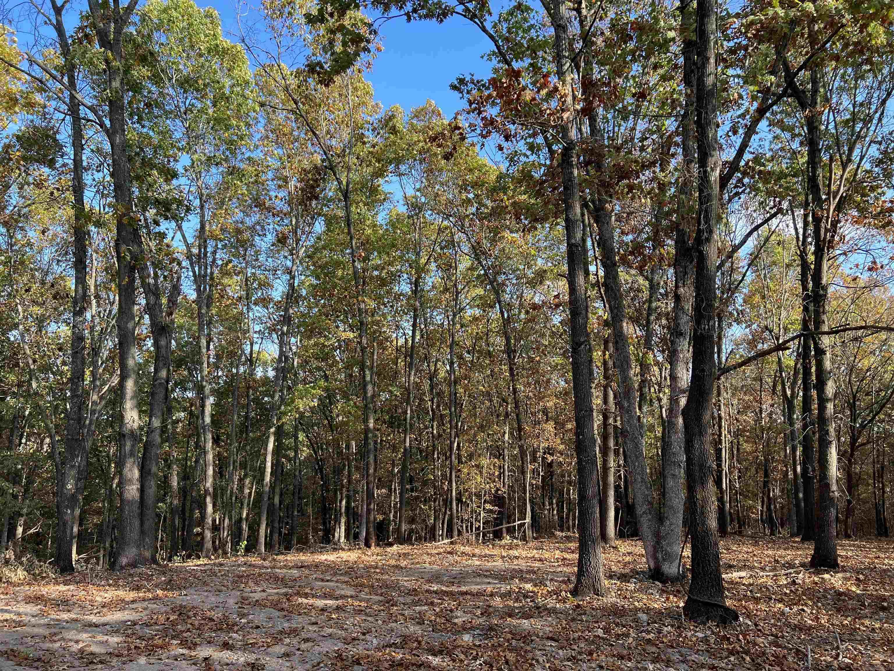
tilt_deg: +9.0
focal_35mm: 26
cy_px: 336
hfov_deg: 67.3
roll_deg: -1.3
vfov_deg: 53.1
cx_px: 447
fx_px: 671
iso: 50
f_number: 1.5
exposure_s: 1/654
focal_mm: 5.7
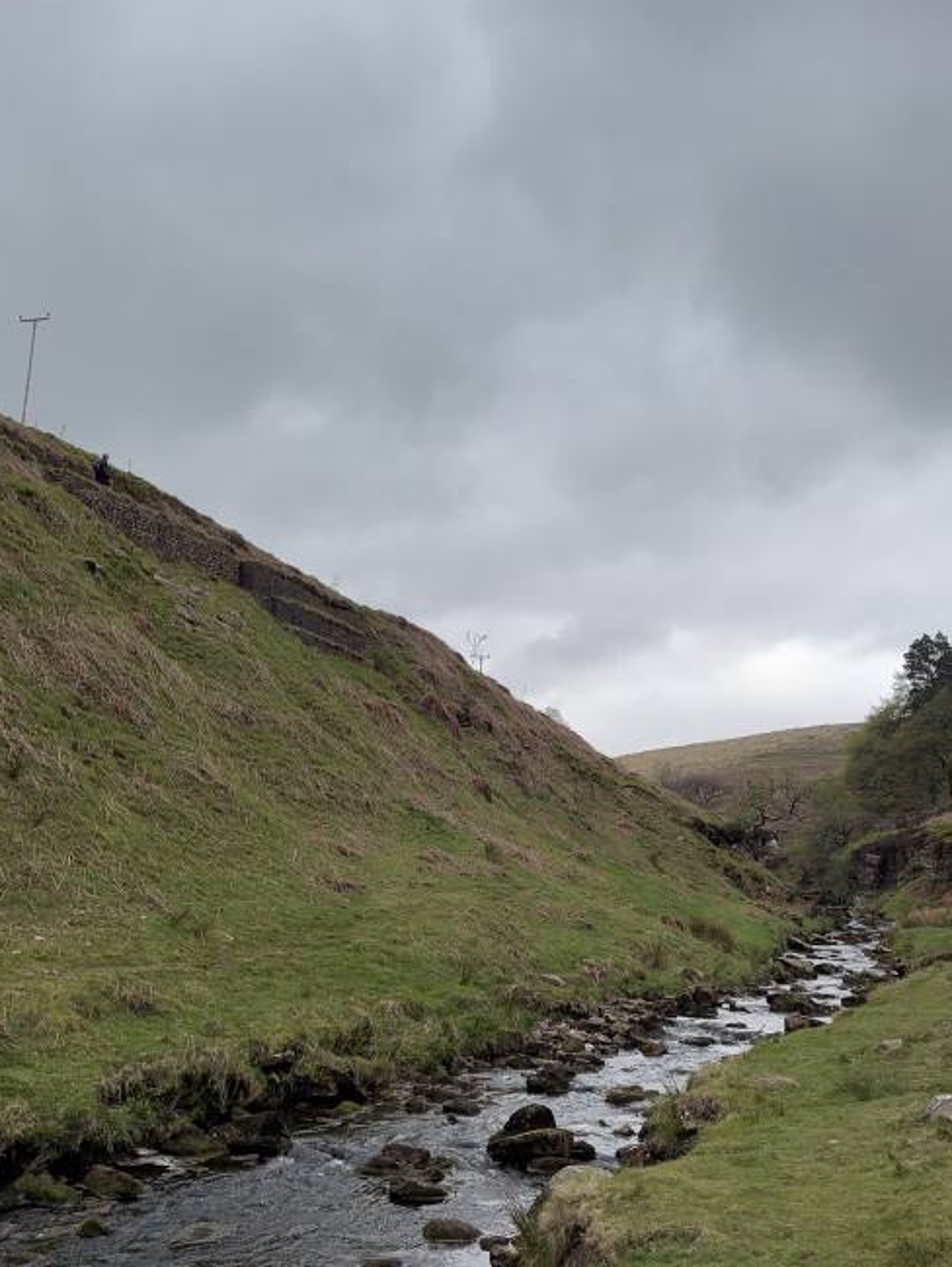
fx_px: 1173
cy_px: 752
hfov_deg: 44.1
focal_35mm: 32
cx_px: 544
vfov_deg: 56.4
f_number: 1.6
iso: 50
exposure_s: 1/1667
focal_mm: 5.96
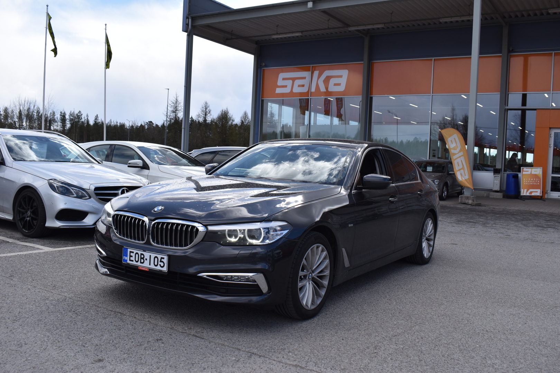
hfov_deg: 55.1
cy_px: 186
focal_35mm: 34
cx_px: 280
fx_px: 537
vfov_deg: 38.4
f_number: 8
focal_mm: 23
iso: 200
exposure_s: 1/500
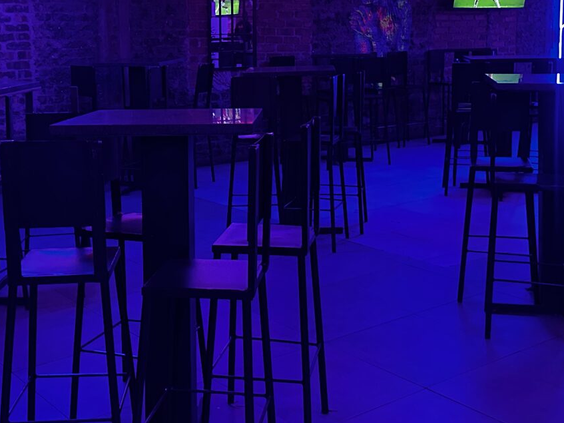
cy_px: 129
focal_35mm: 51
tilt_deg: -6.8
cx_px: 255
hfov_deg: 37.5
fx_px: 831
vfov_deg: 28.3
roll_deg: +0.7
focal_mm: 6.86
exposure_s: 1/33
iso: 800
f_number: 1.78
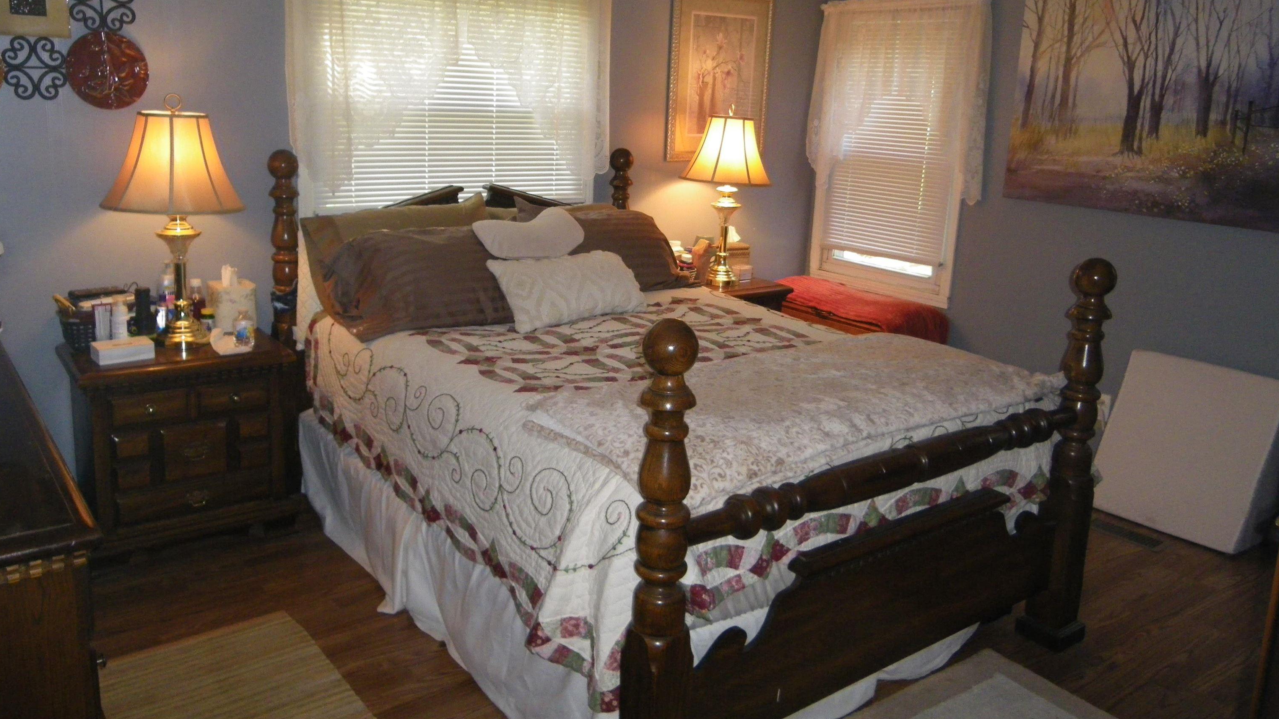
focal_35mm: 31
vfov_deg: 37.7
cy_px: 304
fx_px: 1051
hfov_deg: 62.6
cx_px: 631
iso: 400
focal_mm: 4.9
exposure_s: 1/60
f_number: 2.6
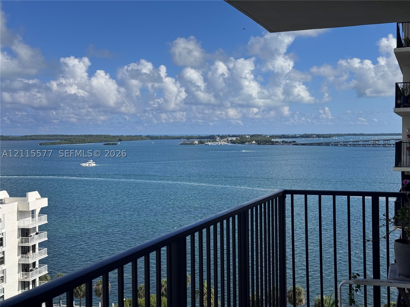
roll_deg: +0.1
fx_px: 569
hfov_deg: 39.7
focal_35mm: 48
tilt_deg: -3.2
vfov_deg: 30.3
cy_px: 154
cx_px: 205
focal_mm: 6.76
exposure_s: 1/9009
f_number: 1.78
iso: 80
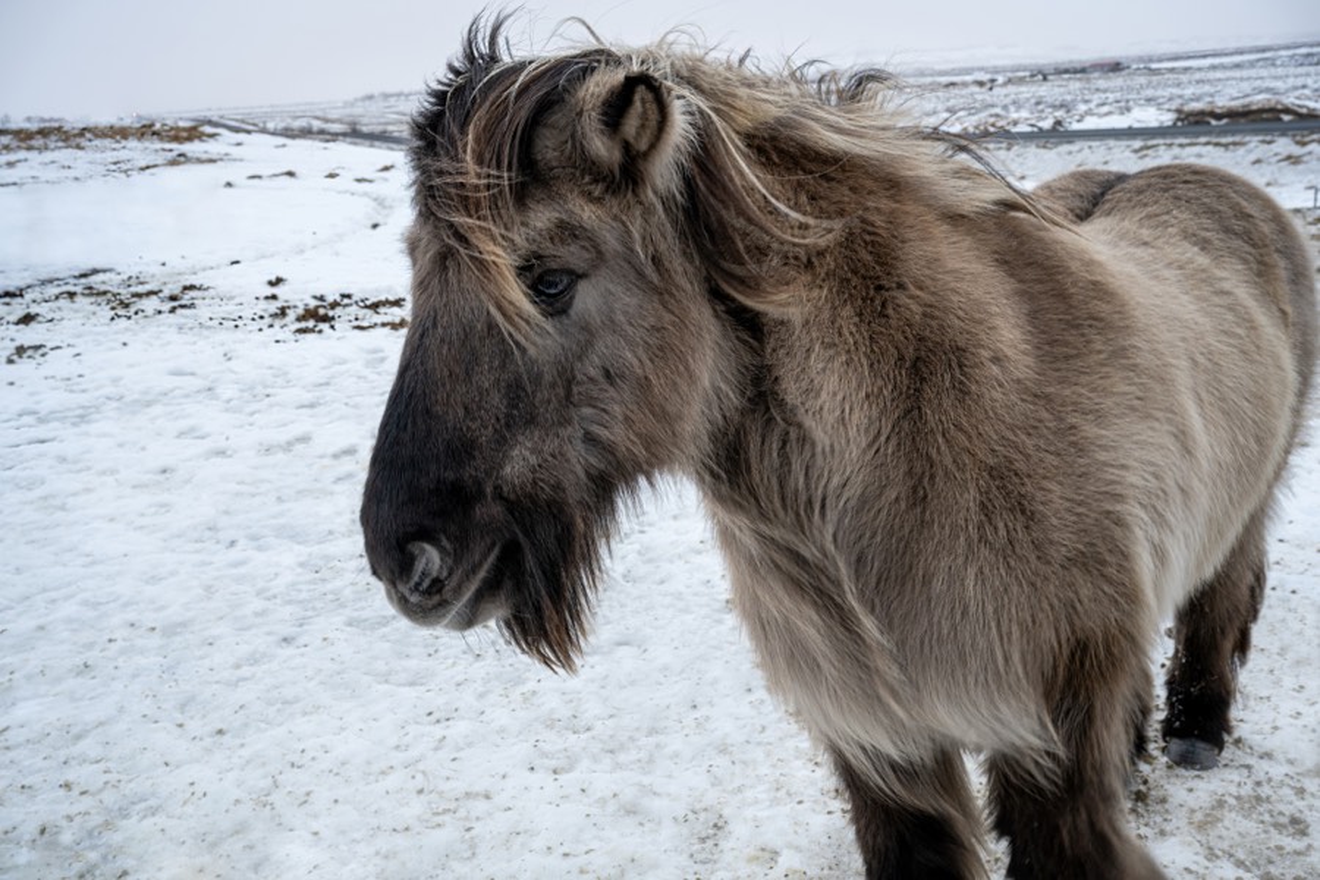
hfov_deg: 58.0
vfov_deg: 40.5
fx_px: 1192
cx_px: 660
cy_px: 440
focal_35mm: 32
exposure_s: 1/50
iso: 640
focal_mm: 32.5
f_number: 9
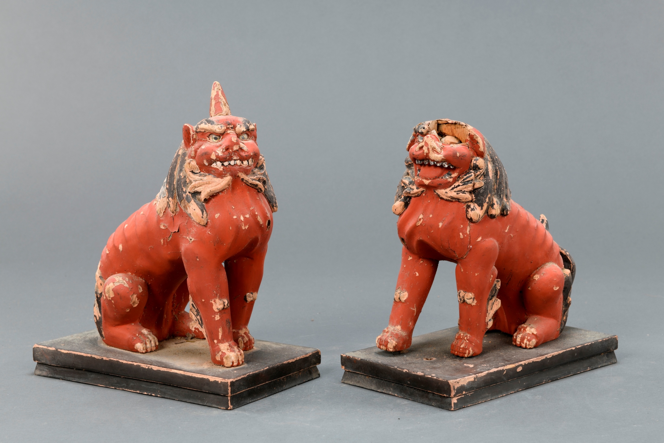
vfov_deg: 19.4
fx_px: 1291
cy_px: 222
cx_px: 332
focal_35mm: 70
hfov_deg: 28.8
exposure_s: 1/60
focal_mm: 70
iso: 100
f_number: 14
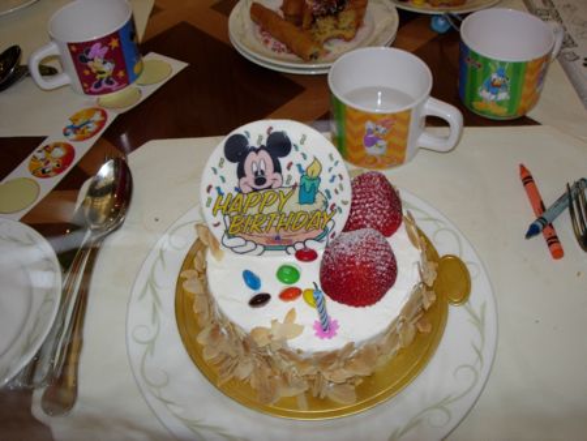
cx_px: 294
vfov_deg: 37.8
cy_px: 220
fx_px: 645
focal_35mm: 38
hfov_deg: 49.0
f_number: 4.8
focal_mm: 7.8
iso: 79
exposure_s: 1/32
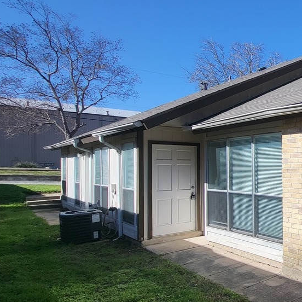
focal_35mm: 30
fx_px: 296
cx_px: 386
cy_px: 168
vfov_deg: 53.9
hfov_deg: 36.6
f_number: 2.2
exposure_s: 1/1307
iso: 32
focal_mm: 1.74
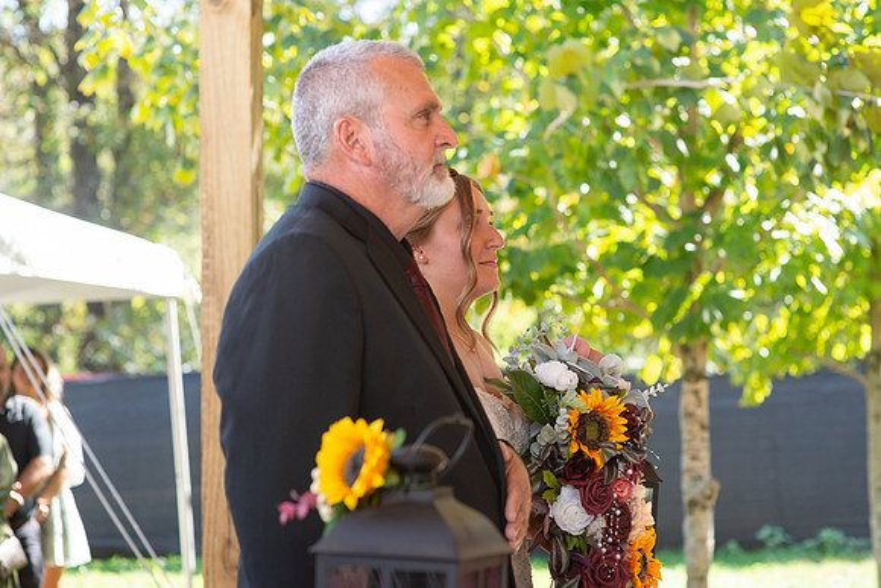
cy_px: 271
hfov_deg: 22.2
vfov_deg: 14.9
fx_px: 2240
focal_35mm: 92
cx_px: 474
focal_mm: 85
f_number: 4.5
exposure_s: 1/400
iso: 500
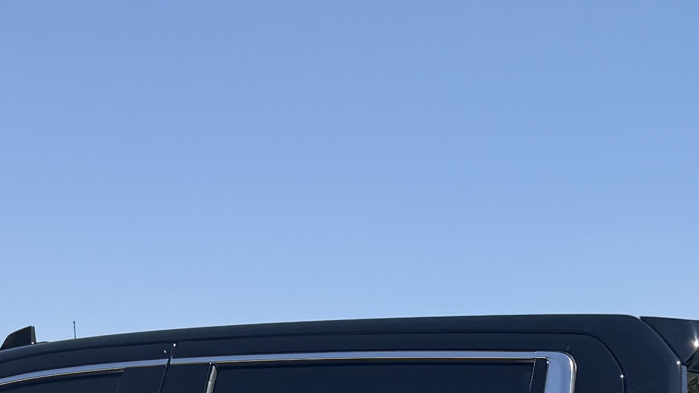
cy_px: 913
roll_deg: -0.3
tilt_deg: -9.9
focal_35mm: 97
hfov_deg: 21.8
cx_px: 525
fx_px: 1798
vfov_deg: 10.8
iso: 80
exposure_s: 1/3953
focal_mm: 6.76
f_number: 1.78
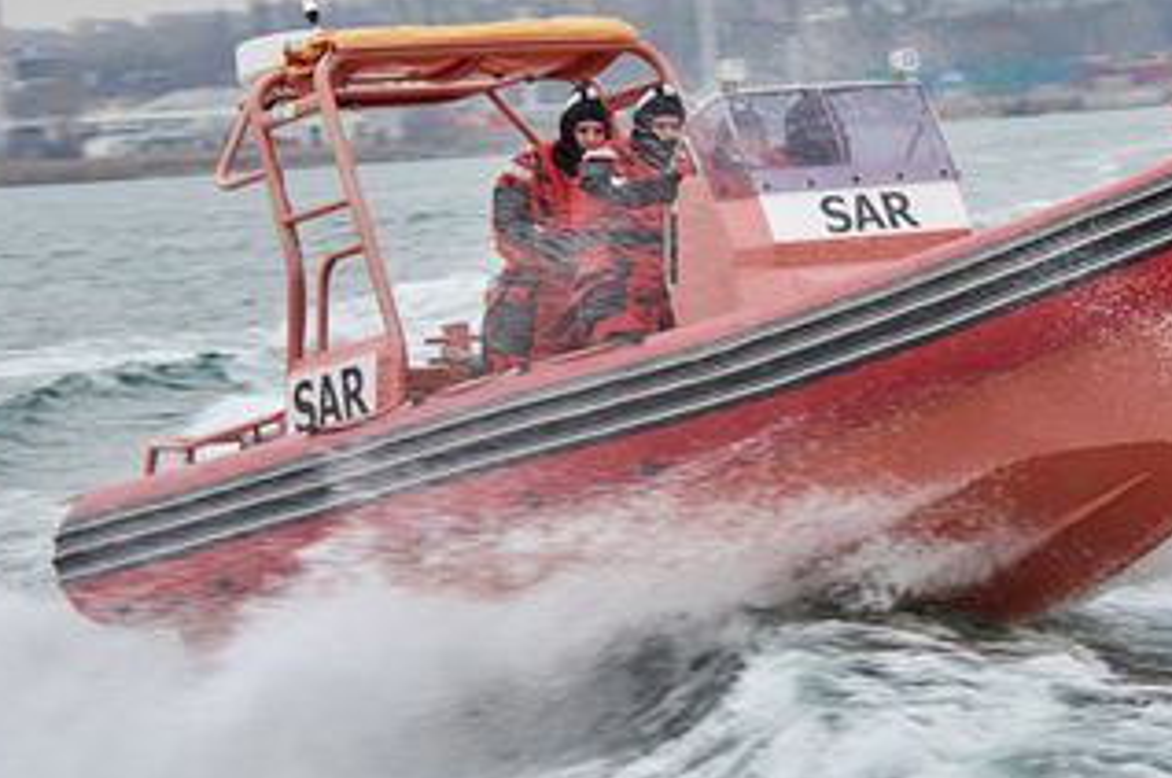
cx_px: 870
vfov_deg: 6.1
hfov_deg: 9.2
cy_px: 339
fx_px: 7274
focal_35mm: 224
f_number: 7.1
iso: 800
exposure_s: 1/200
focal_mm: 95
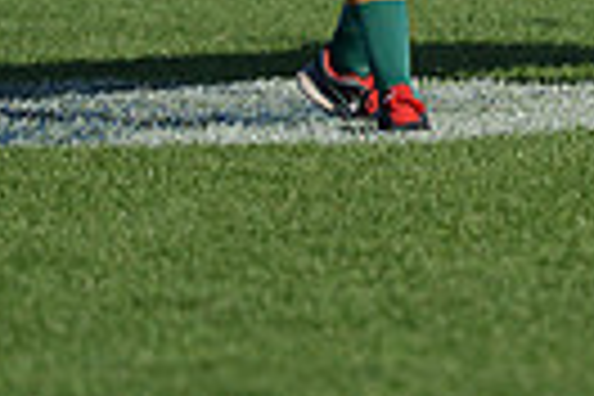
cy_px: -466
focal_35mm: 858
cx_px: 414
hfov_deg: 2.4
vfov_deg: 1.6
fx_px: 14156
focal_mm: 195
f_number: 2.8
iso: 250
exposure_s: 1/2500
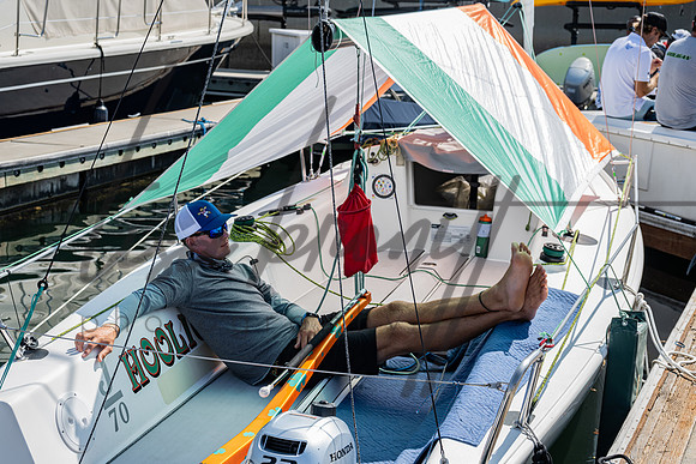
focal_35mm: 58
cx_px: 328
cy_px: 240
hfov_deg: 34.6
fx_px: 1116
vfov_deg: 23.5
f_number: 6.3
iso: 125
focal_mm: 50
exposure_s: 1/320
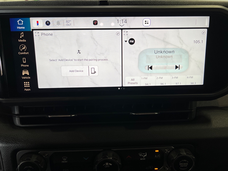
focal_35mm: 26
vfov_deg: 53.1
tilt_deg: -21.7
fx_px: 171
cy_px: 86
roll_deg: +0.1
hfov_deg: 67.3
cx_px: 114
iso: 80
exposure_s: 1/120
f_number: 1.5
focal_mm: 5.7
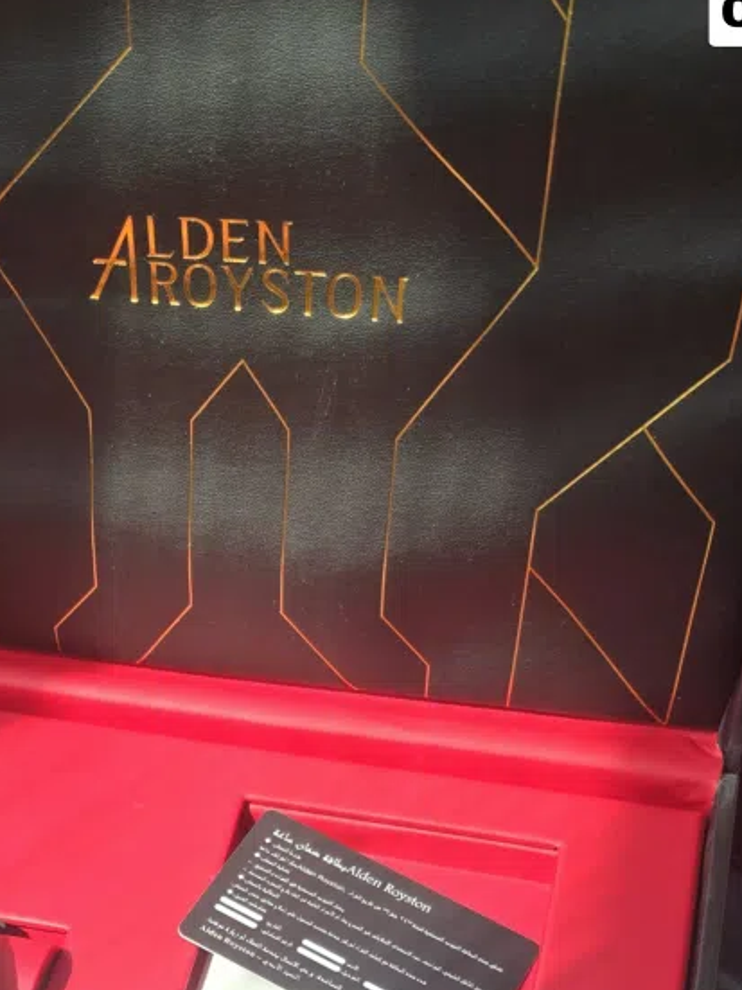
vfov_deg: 30.1
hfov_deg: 25.0
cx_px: 93
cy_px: 1100
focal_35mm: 57
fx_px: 1630
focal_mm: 6.3
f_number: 1.7
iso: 80
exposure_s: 1/180
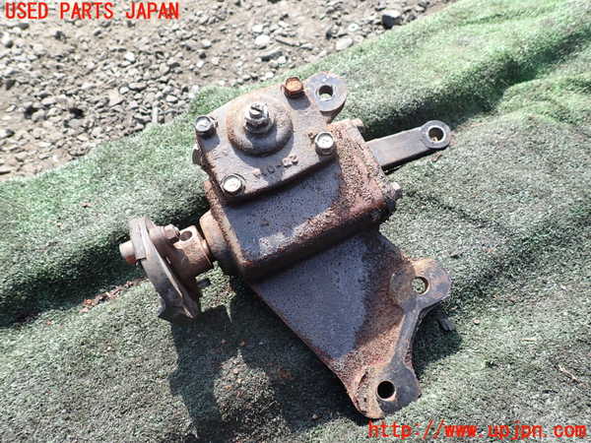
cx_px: 296
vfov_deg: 54.9
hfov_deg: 69.4
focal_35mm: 25
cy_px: 222
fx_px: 427
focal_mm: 4.5
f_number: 2.8
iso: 100
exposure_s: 1/250
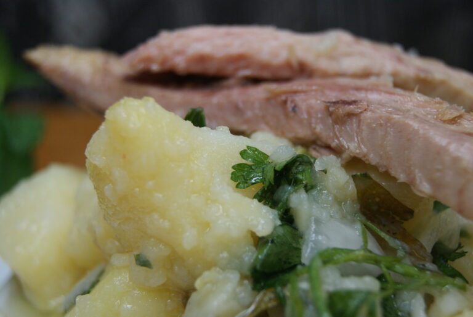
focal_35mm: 68
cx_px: 236
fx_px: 888
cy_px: 158
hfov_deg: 29.8
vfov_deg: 20.2
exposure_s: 1/60
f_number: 5.6
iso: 400
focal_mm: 45
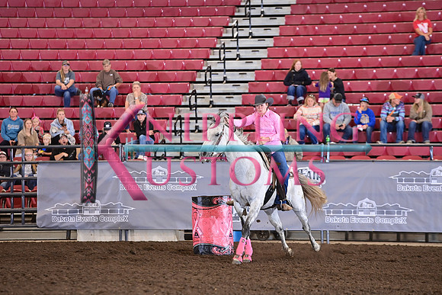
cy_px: 148
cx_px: 221
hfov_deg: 10.3
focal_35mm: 200
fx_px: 2456
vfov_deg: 6.9
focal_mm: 200
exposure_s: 1/250
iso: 1250
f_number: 4
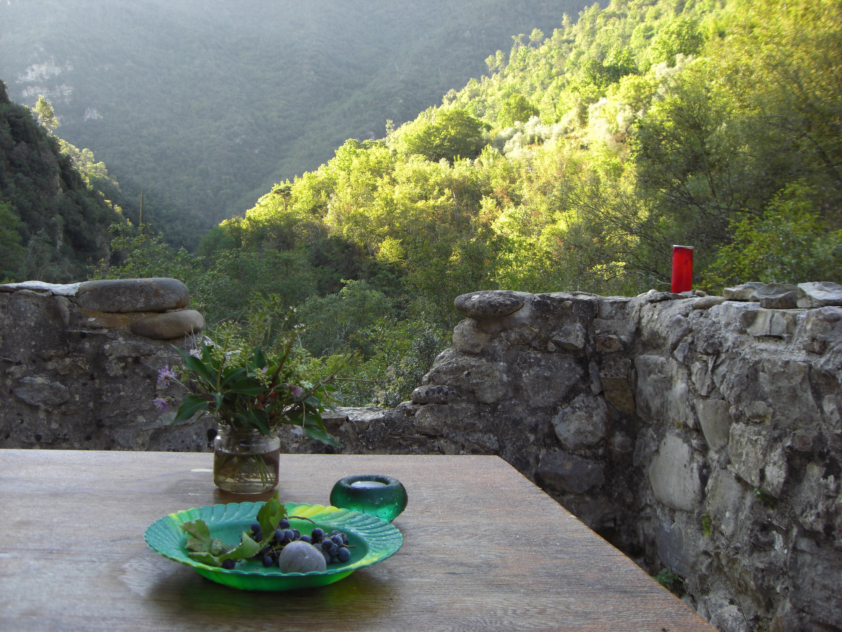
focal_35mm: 38
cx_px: 421
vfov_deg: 37.7
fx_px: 924
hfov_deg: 49.0
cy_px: 316
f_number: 2.7
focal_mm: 6.2
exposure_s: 1/100
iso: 64
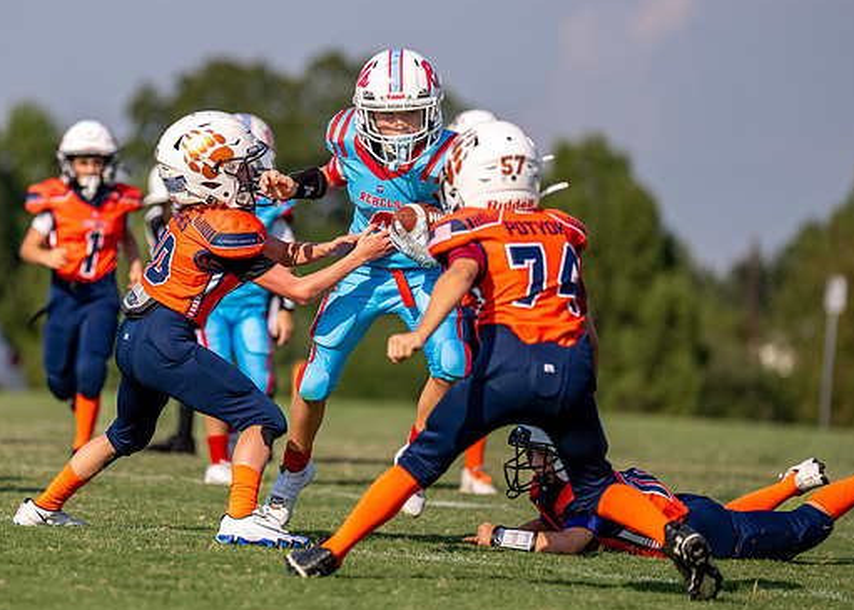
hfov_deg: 6.7
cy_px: 275
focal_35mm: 300
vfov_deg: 4.8
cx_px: 254
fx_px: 7276
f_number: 2.8
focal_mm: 200
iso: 160
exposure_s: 1/5000
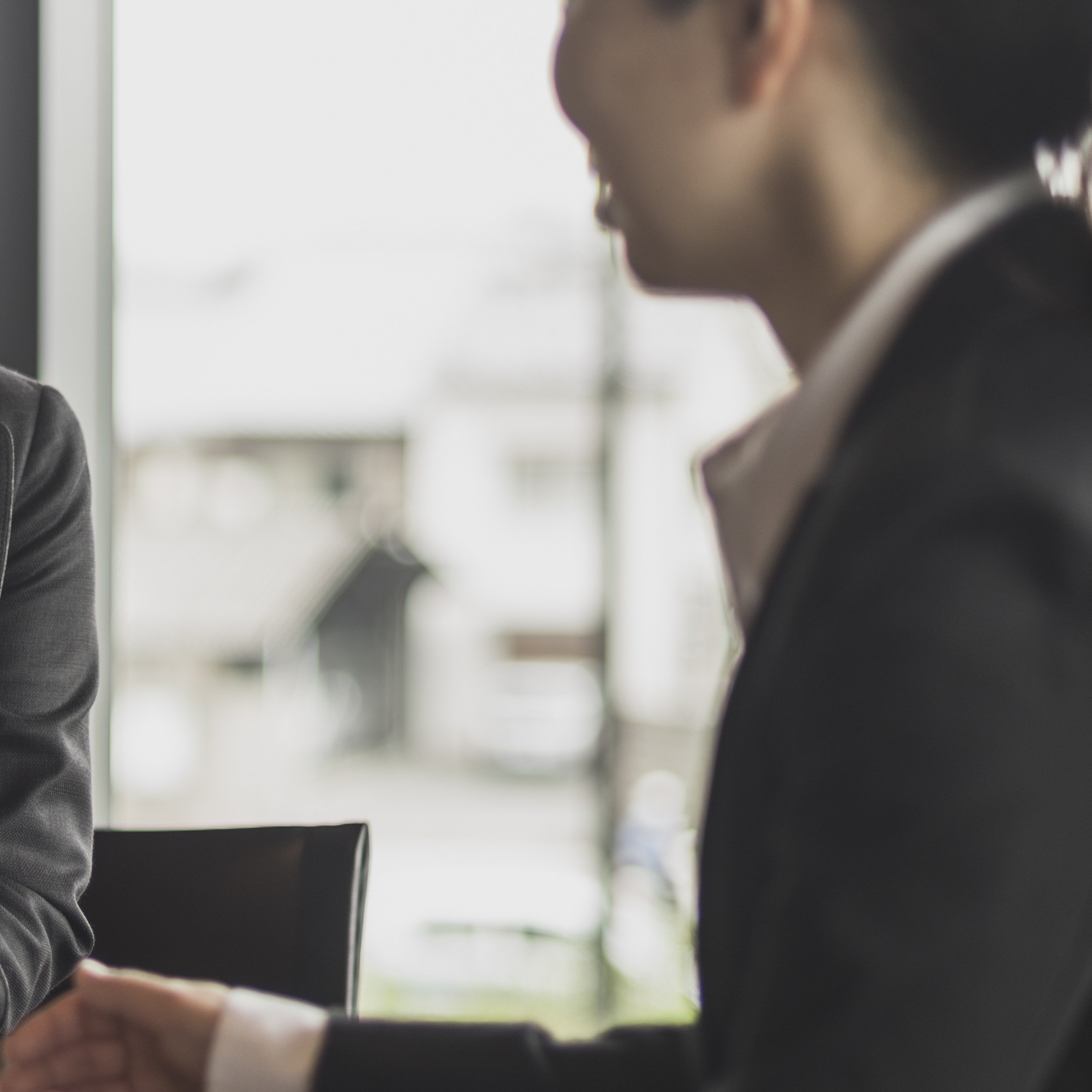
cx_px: -317
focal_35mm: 123
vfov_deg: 14.2
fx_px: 4390
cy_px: 499
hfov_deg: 13.7
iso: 100
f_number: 1.8
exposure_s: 1/160
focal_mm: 50
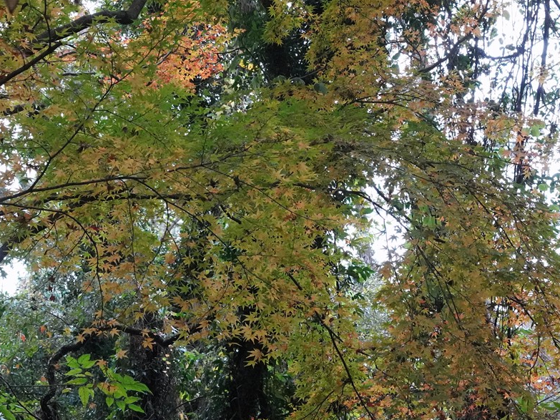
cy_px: 121
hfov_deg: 22.6
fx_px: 1391
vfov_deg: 17.1
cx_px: 173
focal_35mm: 86
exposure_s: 1/100
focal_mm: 35
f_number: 8
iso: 12800
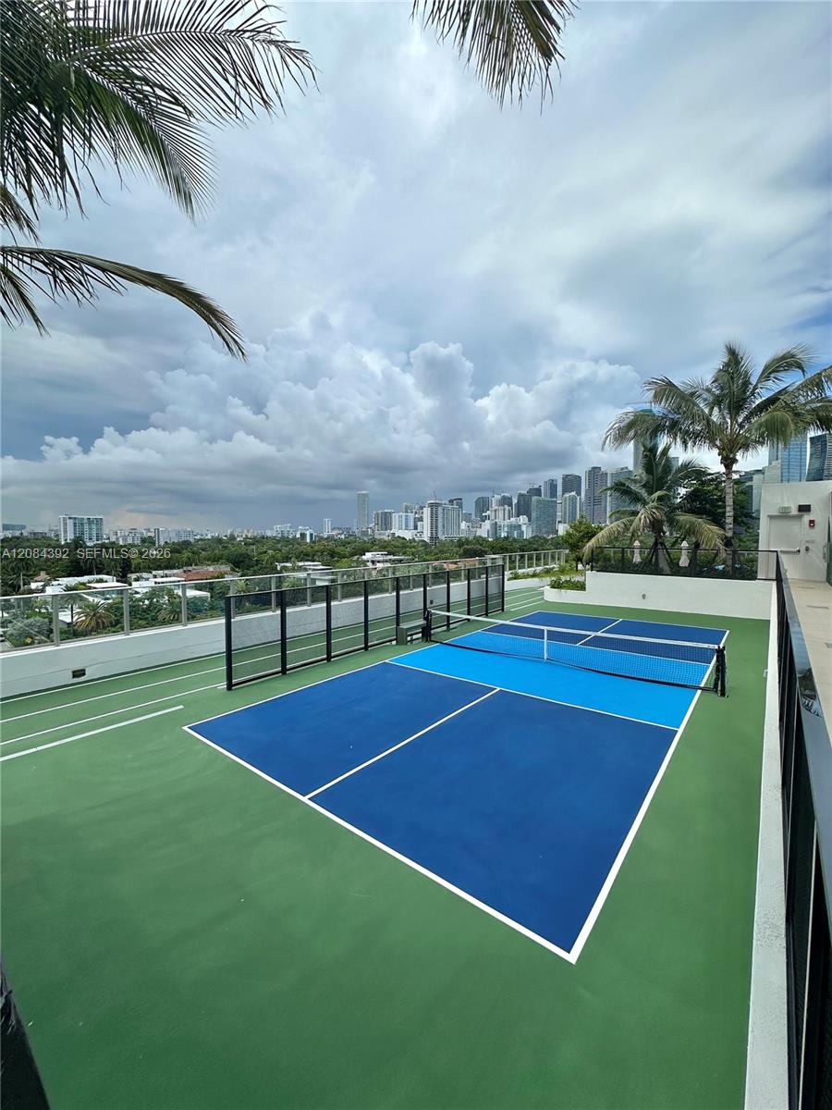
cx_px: 416
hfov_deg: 85.7
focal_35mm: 14
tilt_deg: -2.7
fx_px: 449
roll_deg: -1.0
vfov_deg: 102.1
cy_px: 555
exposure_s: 1/1887
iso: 50
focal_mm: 2.22
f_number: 2.2
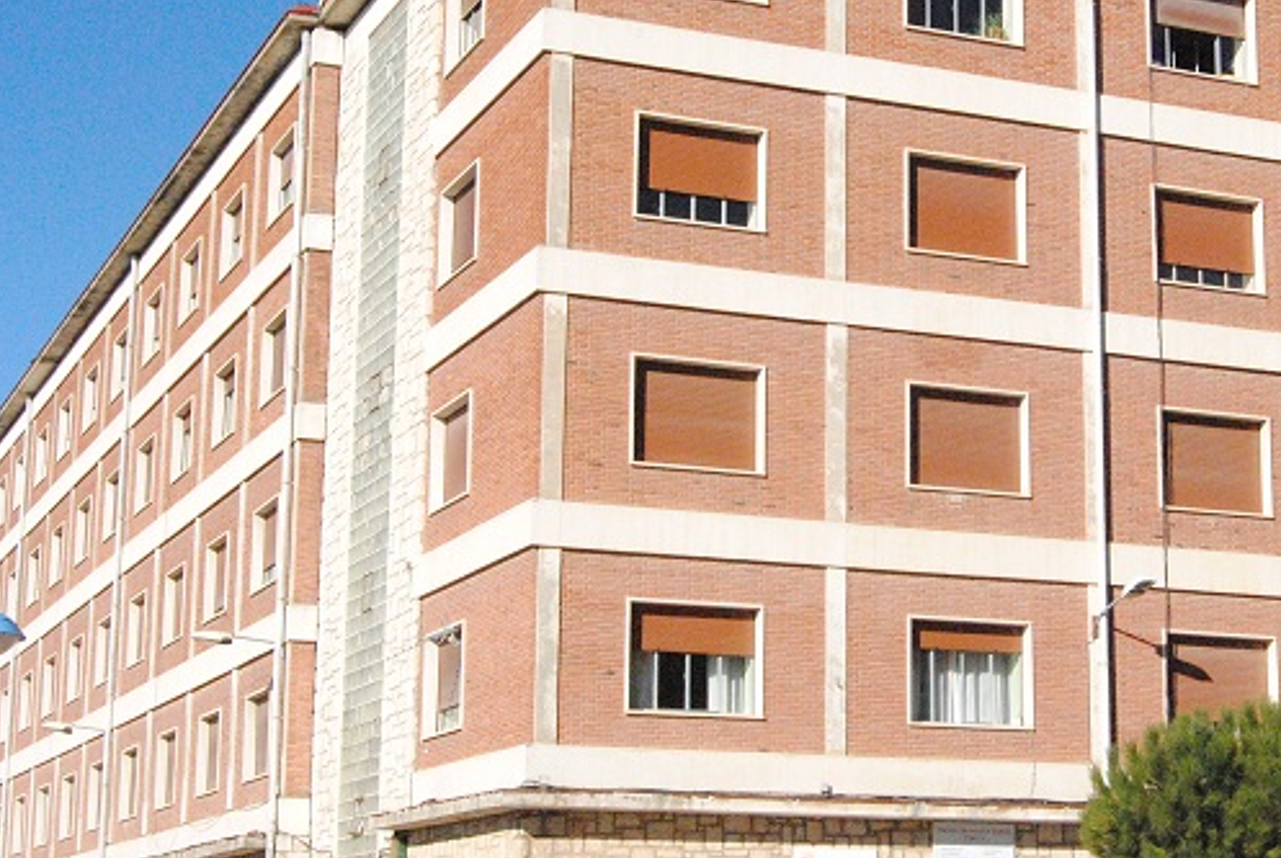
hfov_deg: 26.8
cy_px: 380
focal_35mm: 75
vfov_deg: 18.3
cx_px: 876
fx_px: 2666
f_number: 11
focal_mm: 31
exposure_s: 1/4000
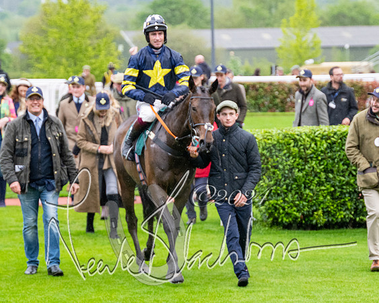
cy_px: 154
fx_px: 2840
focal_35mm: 253
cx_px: 187
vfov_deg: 6.1
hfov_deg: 7.6
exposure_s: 1/800
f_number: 4
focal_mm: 120
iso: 1000
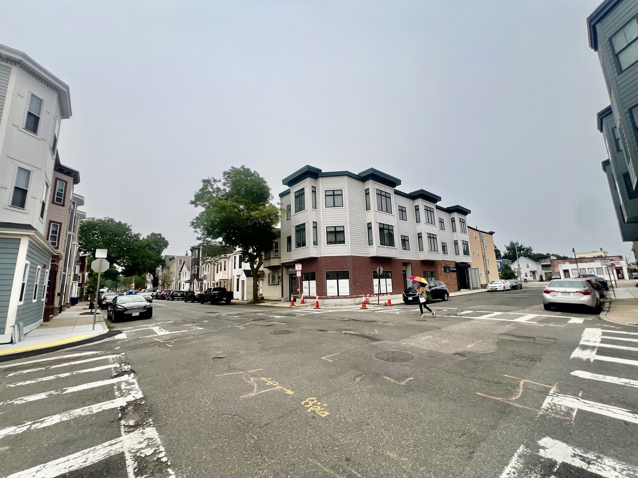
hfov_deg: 106.2
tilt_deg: +9.3
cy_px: 239
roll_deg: +2.5
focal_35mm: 13
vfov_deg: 89.9
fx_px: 240
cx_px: 319
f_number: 1.8
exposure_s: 1/637
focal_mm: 1.57
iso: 32
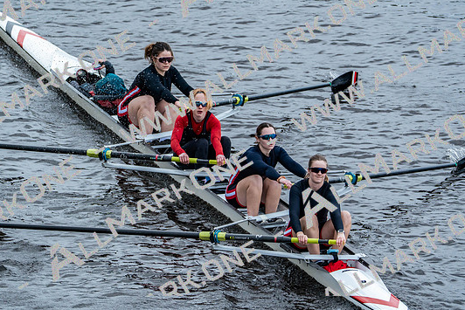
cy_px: 146
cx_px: 227
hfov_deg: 4.4
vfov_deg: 2.9
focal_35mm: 472
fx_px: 6098
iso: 2000
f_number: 6.3
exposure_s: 1/1000
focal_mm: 433
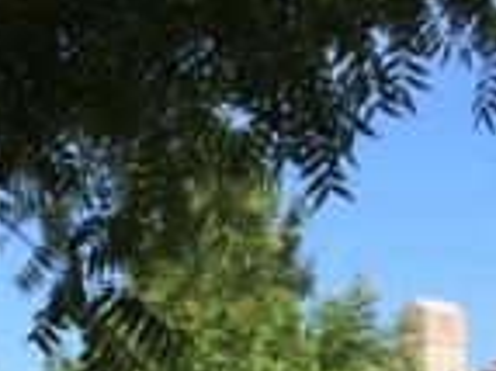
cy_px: 801
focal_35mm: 130
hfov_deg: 15.0
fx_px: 1861
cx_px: 55
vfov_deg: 10.3
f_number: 2.2
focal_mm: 4.15
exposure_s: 1/1520
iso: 32
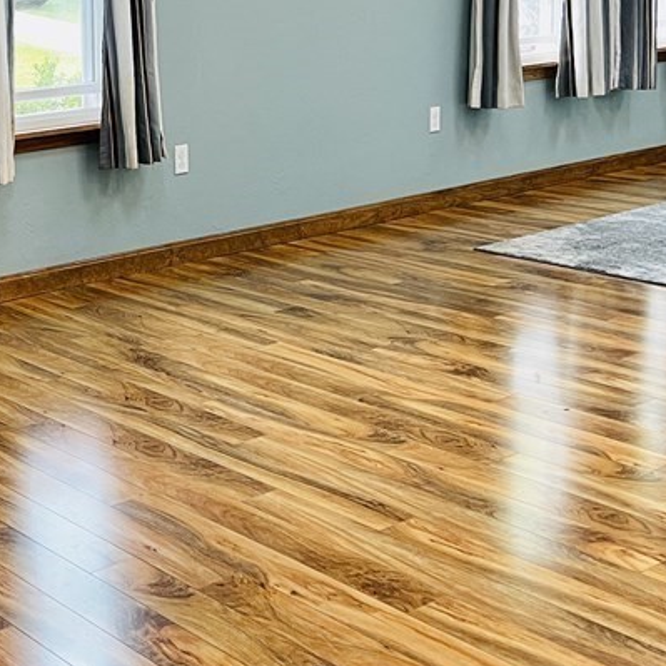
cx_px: -90
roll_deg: +2.5
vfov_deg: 28.3
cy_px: 103
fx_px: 1284
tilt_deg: -7.1
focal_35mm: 59
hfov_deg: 26.5
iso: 200
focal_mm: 5.7
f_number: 1.5
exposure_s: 1/60
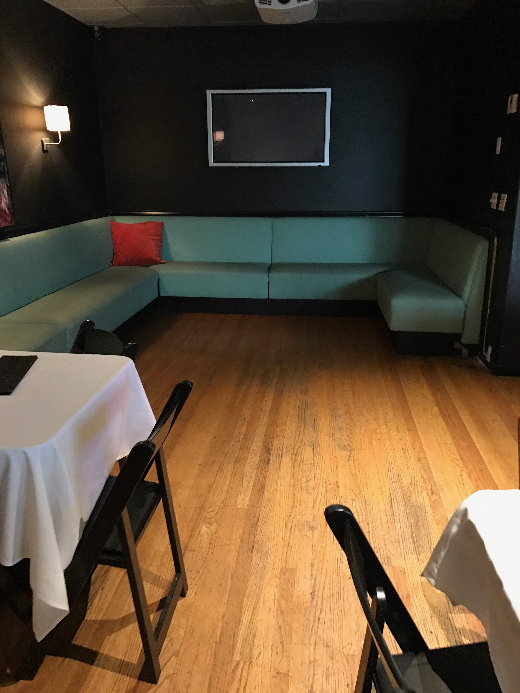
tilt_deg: -12.8
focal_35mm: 28
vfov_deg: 63.4
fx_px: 561
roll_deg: +0.5
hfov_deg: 49.7
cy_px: 346
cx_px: 260
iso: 100
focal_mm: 3.99
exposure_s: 1/6
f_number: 1.8
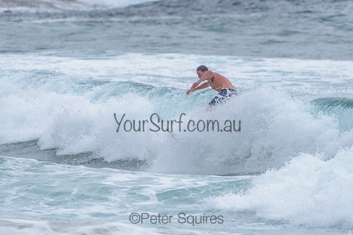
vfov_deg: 2.2
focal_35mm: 613
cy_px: 103
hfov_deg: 3.4
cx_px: 206
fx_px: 6010
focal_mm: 500
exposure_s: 1/2000
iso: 125
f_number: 5.6
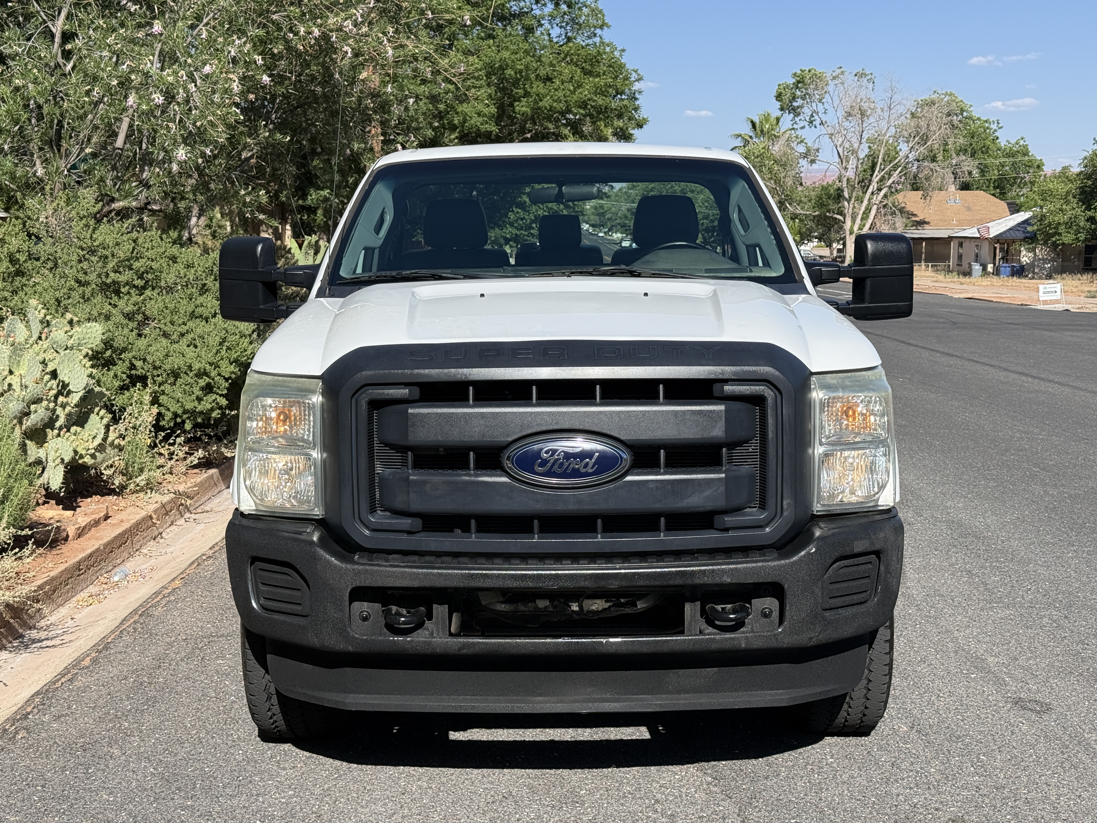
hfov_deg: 39.7
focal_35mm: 48
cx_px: 548
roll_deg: -1.1
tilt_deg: -6.9
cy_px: 412
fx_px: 1521
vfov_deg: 30.3
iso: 64
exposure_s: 1/4098
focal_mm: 6.76
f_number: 1.78
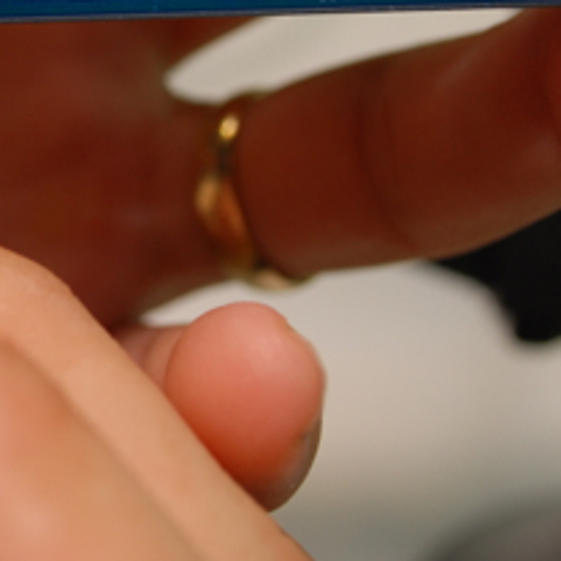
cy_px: 33
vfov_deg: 15.5
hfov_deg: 15.4
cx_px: -3
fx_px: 2035
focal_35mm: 111
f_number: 4.8
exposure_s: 1/60
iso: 200
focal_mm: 30
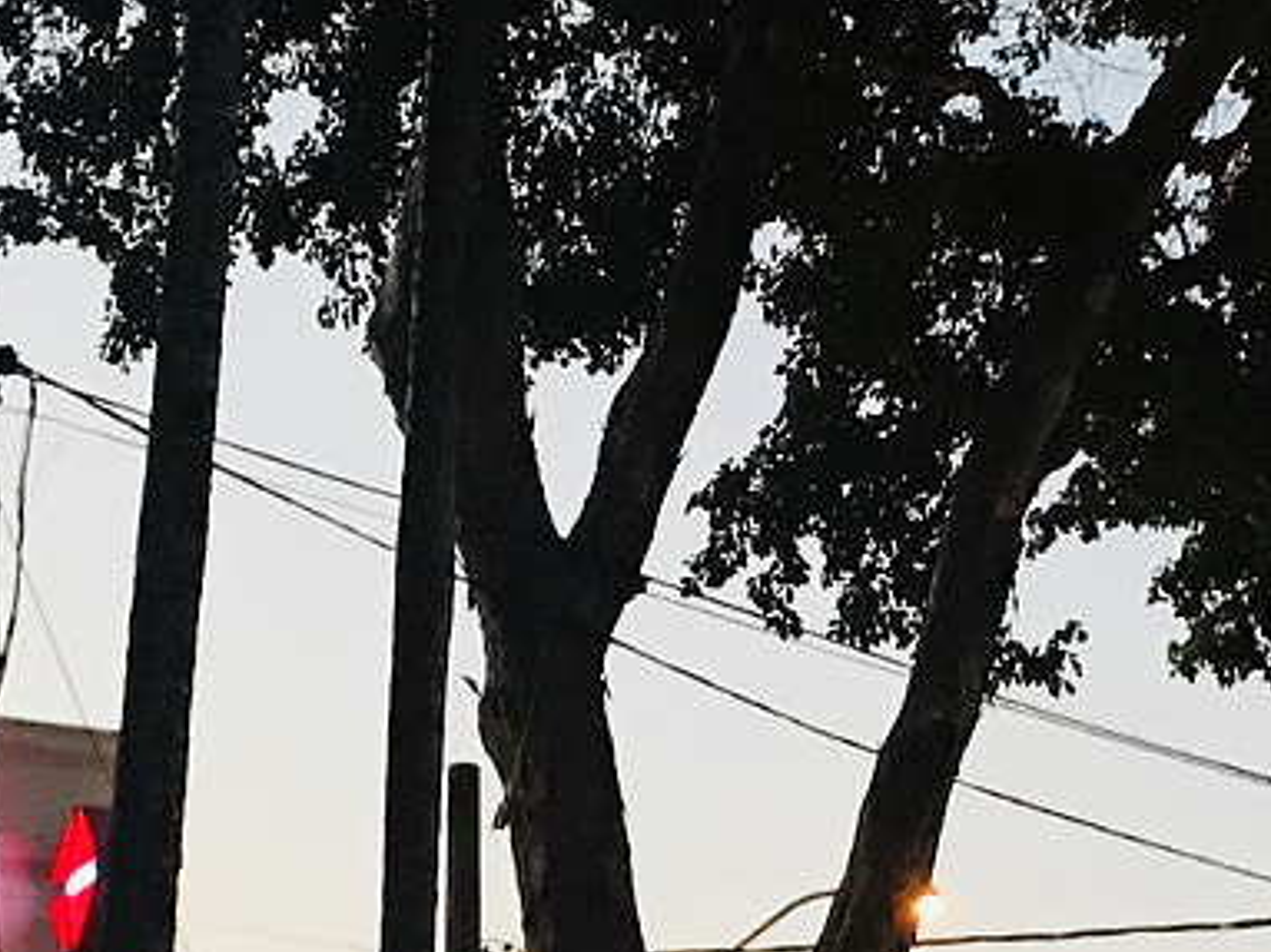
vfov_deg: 12.6
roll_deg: -1.9
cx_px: 614
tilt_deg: +17.3
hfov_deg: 16.8
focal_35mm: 117
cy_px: 577
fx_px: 4295
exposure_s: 1/15
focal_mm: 3.99
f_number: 1.8
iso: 80
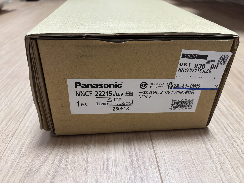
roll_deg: -0.4
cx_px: 122
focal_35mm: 26
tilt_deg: -31.7
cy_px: 92
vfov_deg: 53.1
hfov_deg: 67.3
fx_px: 183
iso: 400
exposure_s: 1/60
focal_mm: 5.96
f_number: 1.6
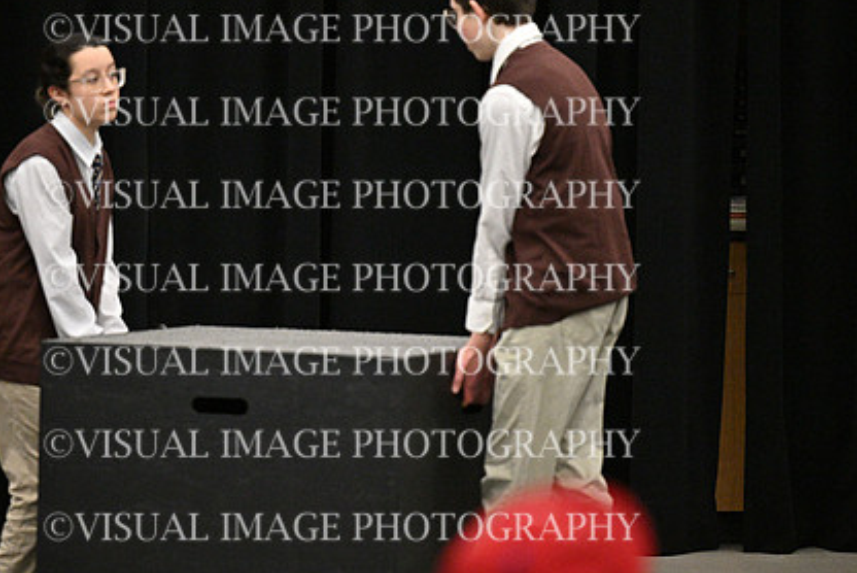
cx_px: 342
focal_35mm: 244
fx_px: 5812
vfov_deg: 5.6
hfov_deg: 8.4
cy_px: 236
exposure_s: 1/1000
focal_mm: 175
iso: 6400
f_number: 2.8
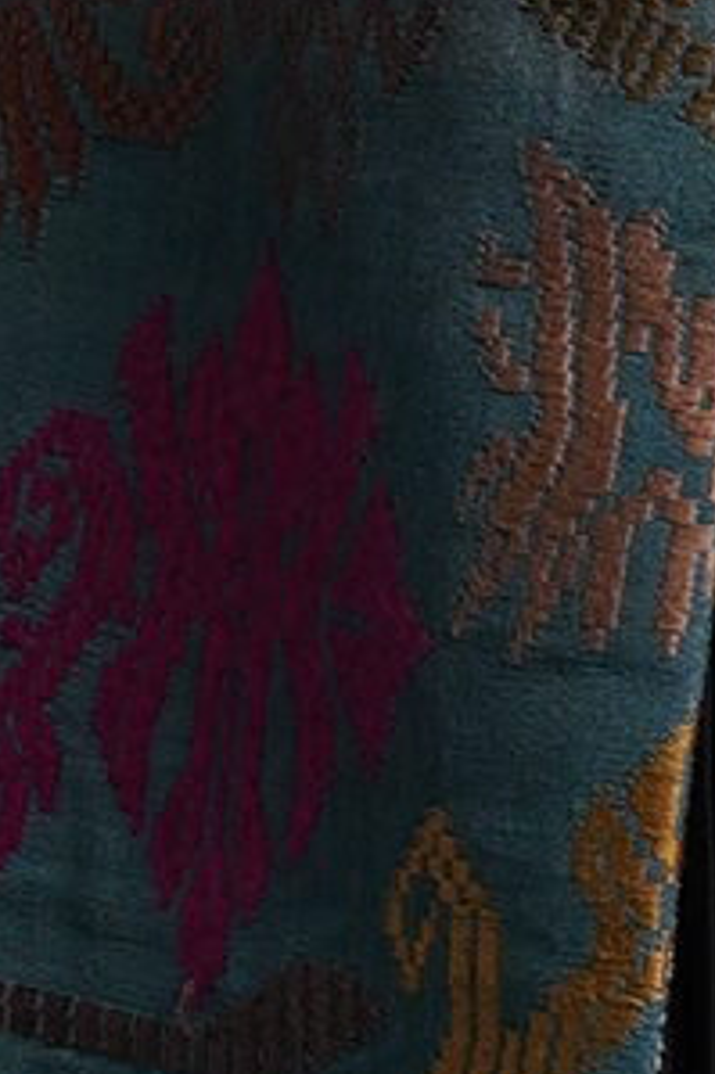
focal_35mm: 441
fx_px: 13152
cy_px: 1157
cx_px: -352
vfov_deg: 4.7
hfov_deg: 3.1
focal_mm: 45
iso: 200
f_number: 10
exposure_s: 1/125
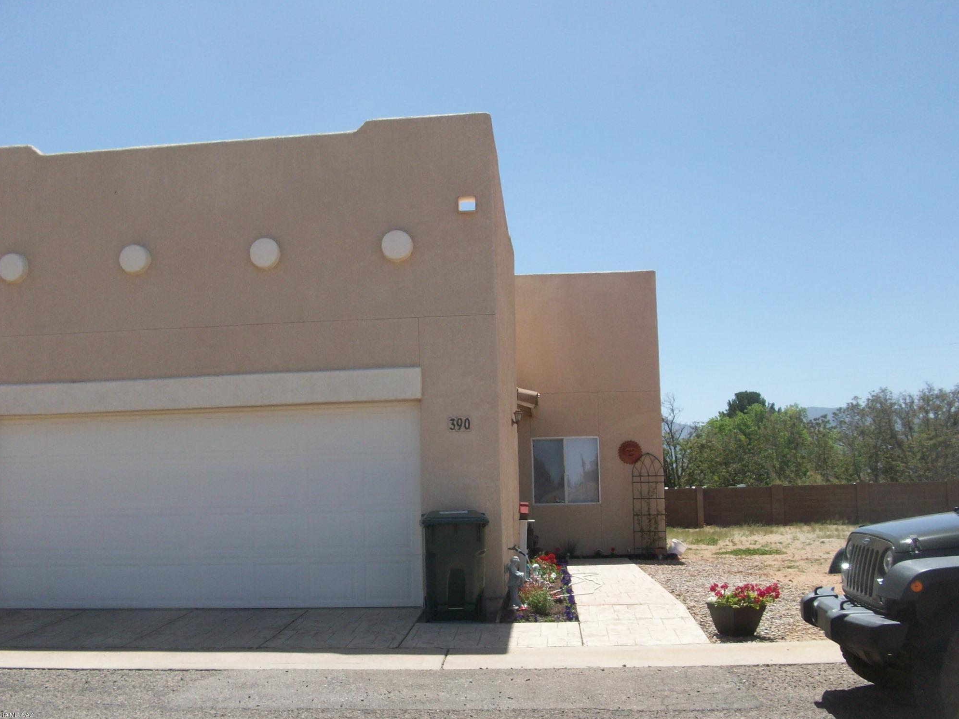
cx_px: 481
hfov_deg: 52.6
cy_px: 369
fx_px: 970
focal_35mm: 35
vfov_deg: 40.7
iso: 64
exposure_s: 1/316
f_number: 5.5
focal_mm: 5.7
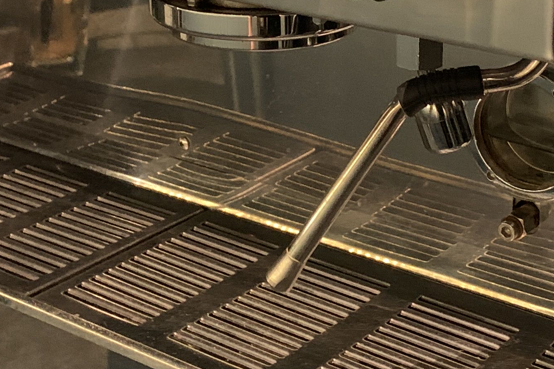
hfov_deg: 25.0
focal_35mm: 81
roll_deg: +0.6
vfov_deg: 16.8
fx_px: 1246
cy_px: 117
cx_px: 325
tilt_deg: -20.1
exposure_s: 1/25
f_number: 1.8
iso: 640
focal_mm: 4.25
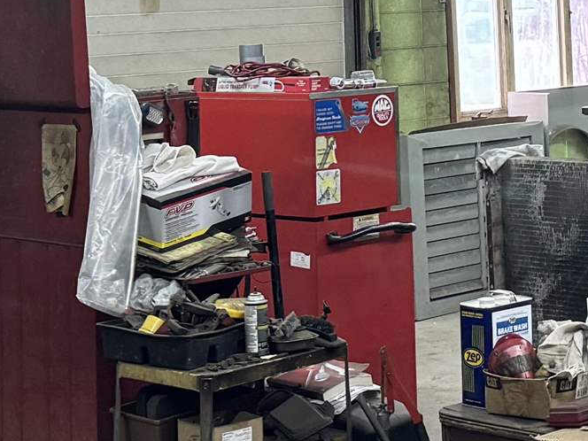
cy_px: -68
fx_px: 1885
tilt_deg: +2.7
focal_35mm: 111
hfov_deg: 17.6
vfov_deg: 13.0
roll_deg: +1.7
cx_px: 479
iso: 250
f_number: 1.78
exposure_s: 1/60
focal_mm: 6.86
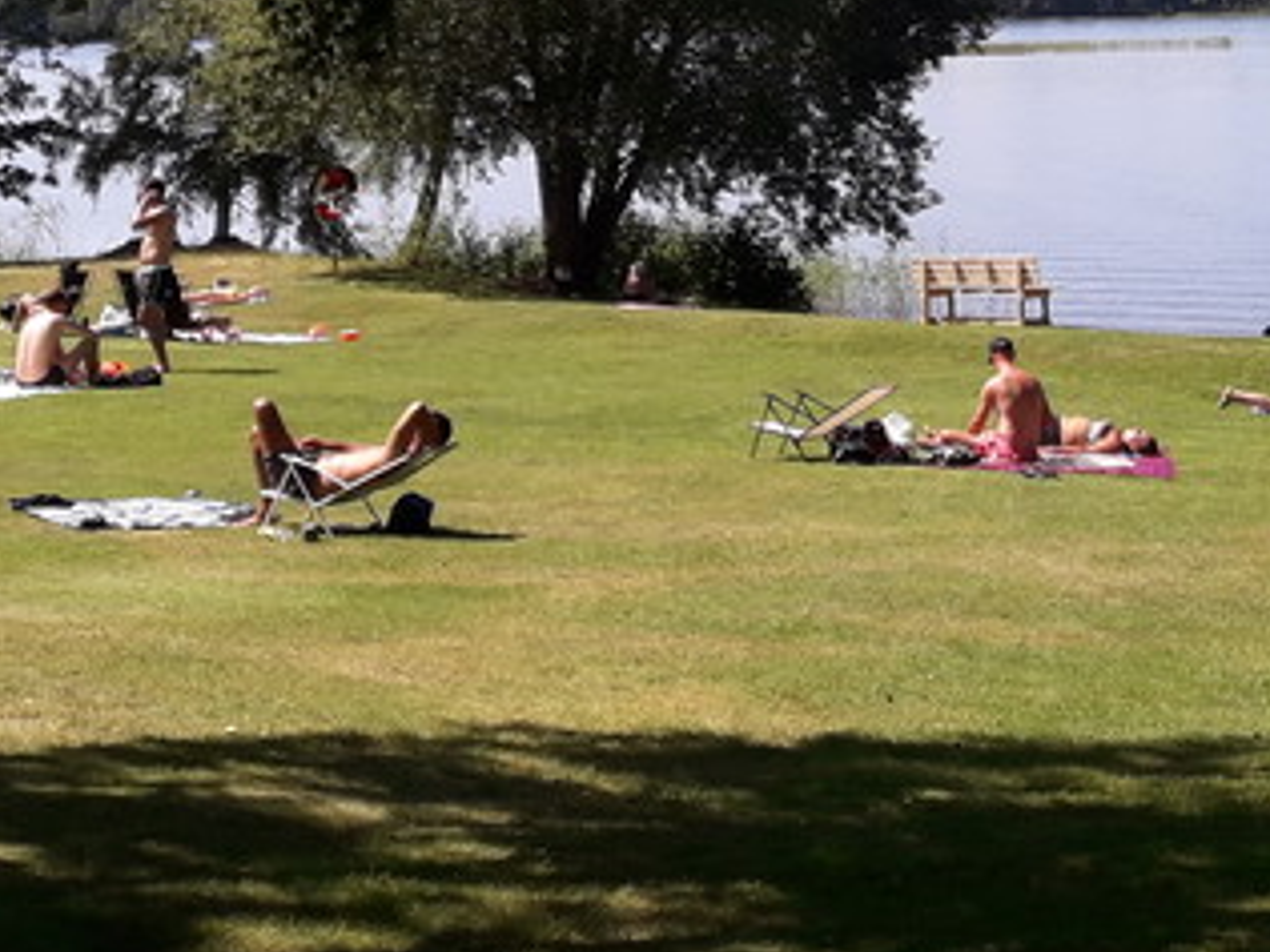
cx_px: 832
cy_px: -442
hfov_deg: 22.9
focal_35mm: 85
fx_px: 3119
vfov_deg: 16.0
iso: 40
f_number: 1.9
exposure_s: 1/1192
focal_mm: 3.7
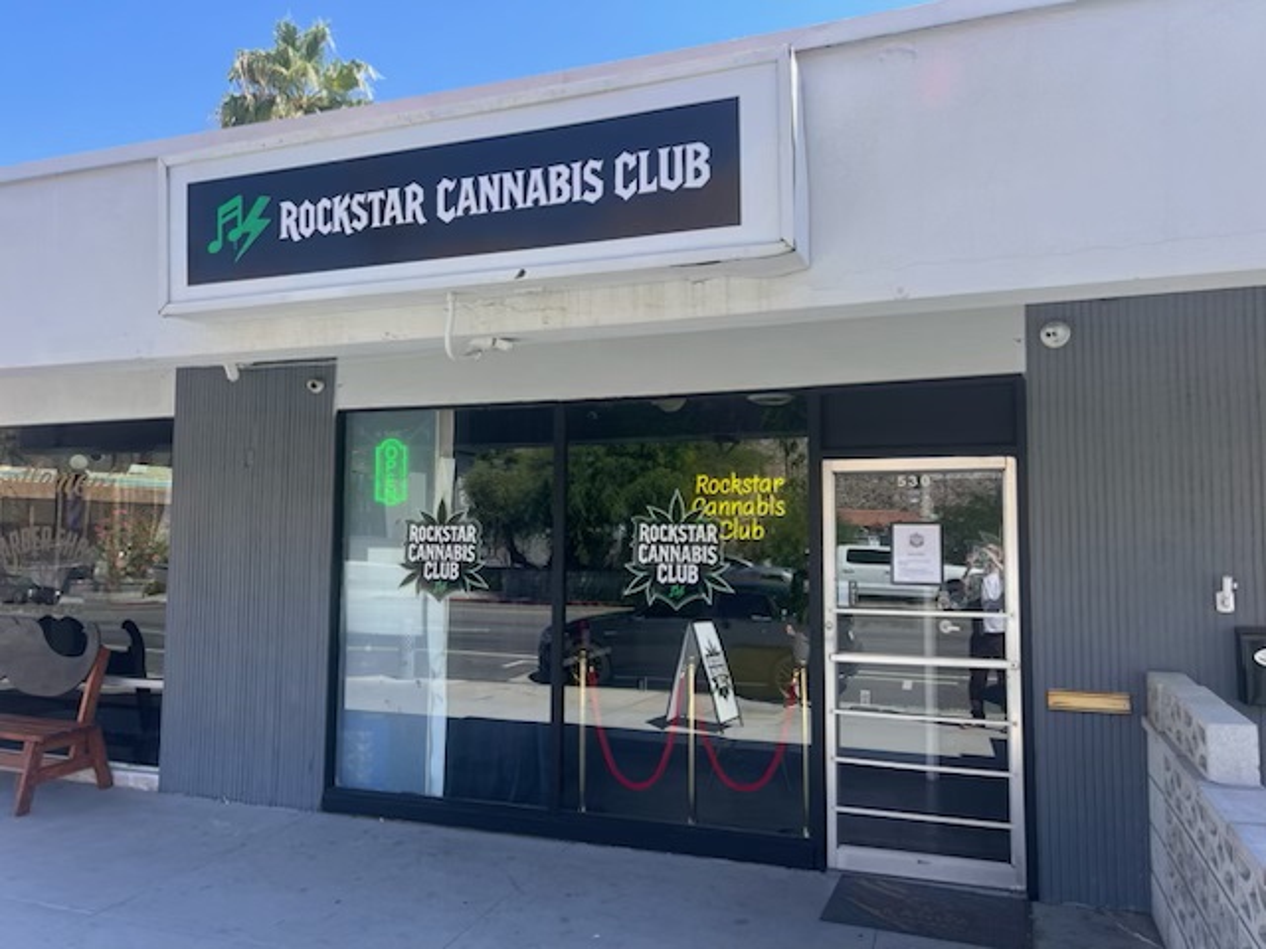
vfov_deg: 53.1
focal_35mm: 26
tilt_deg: +4.5
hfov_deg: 67.3
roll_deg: +0.1
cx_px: 633
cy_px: 474
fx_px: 951
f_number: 1.5
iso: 50
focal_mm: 5.7
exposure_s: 1/1311
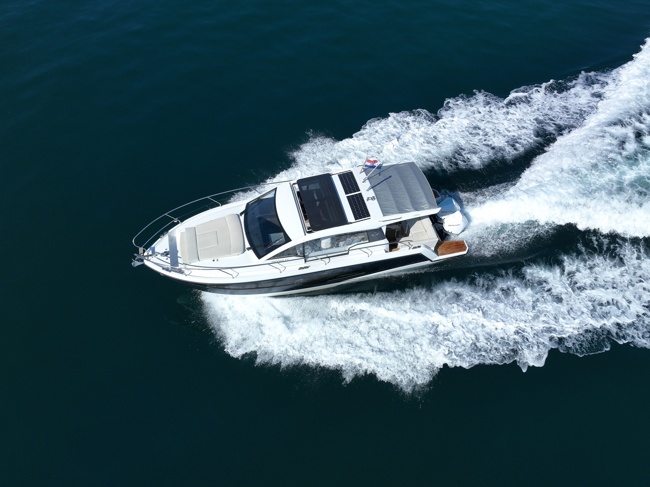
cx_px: 359
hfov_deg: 63.3
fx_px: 526
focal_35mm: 28
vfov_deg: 49.6
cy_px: 217
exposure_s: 1/1250
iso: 100
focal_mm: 12.29
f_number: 4.5
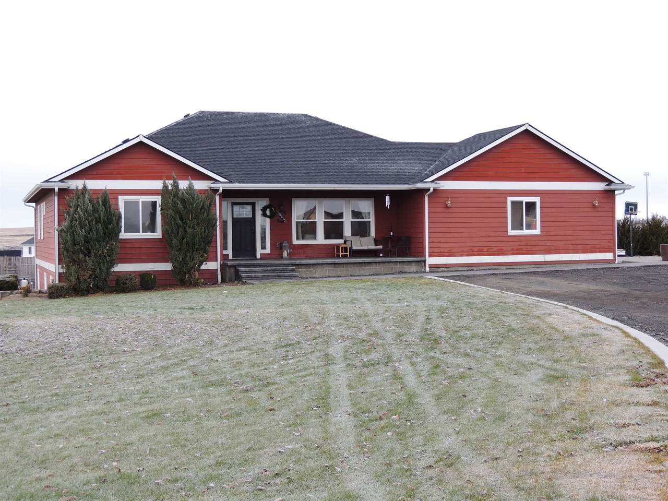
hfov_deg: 38.2
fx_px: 965
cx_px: 334
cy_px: 250
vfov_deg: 29.1
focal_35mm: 50
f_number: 3.6
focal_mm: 8.9
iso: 100
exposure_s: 1/125
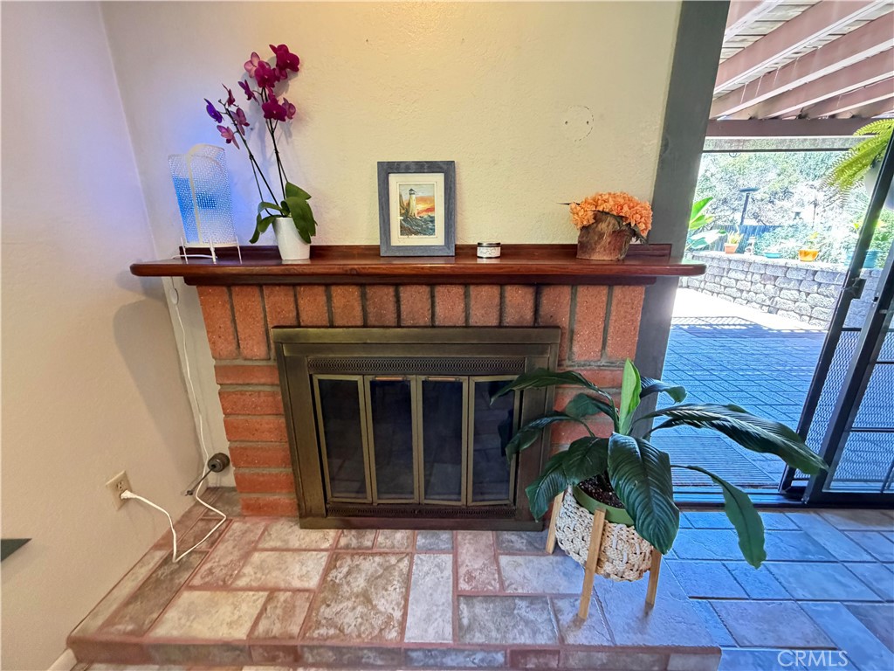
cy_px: 336
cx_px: 447
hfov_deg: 102.1
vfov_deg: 85.7
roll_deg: +1.0
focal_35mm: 14
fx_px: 362
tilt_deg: -15.8
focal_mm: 2.22
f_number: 2.2
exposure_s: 1/60
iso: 640
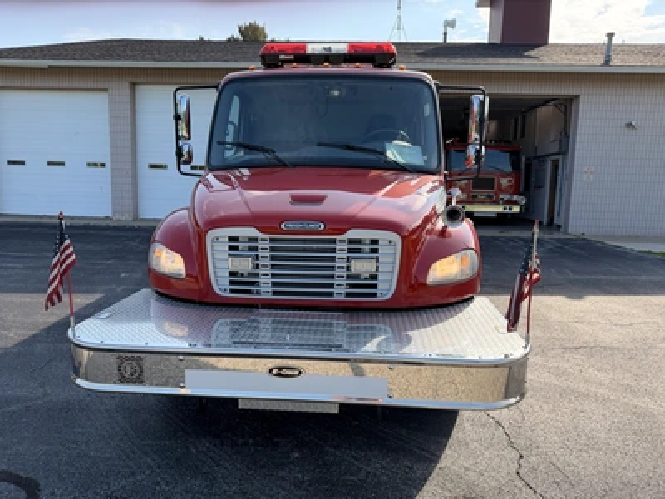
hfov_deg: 71.6
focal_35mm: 24
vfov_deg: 56.8
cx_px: 332
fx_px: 461
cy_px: 250
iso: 100
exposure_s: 1/2525
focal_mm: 6.76
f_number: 1.78
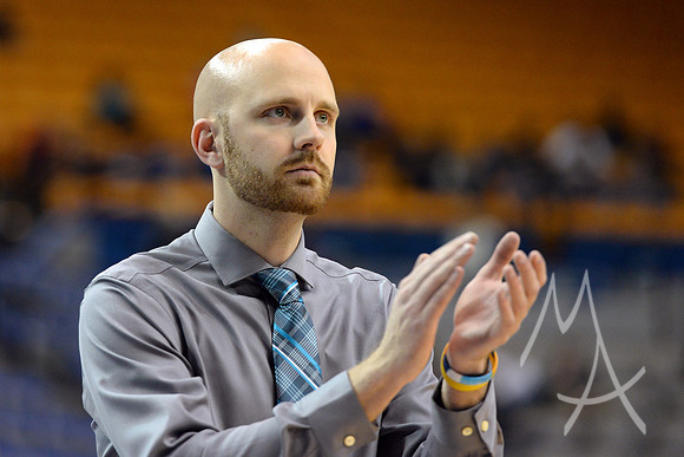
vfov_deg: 6.9
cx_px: 342
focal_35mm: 200
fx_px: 3801
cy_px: 228
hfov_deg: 10.3
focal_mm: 200
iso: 2500
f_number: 3.5
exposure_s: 1/800
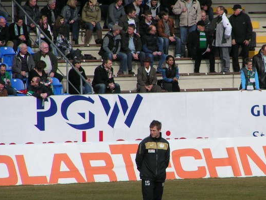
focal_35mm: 521
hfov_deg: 3.8
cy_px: 98
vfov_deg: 2.9
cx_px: 189
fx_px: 4005
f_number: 5
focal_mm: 52
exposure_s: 1/800
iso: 50
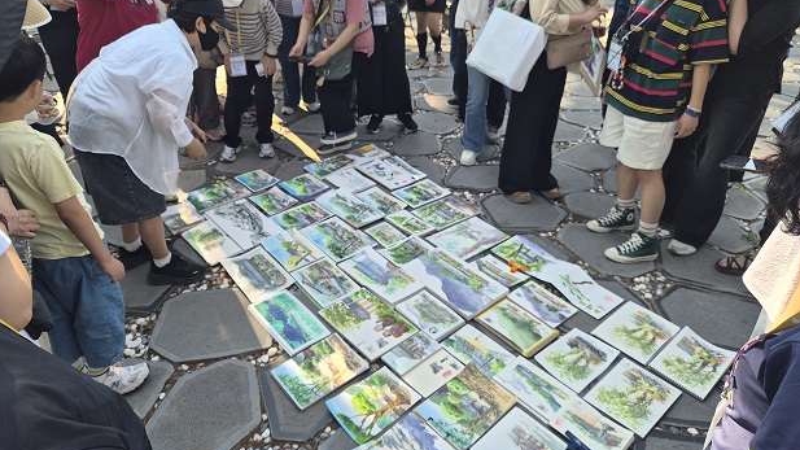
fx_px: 552
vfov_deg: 43.9
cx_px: 393
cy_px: 157
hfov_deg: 71.9
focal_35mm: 26
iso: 64
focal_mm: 5.4
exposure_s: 1/359
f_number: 1.8
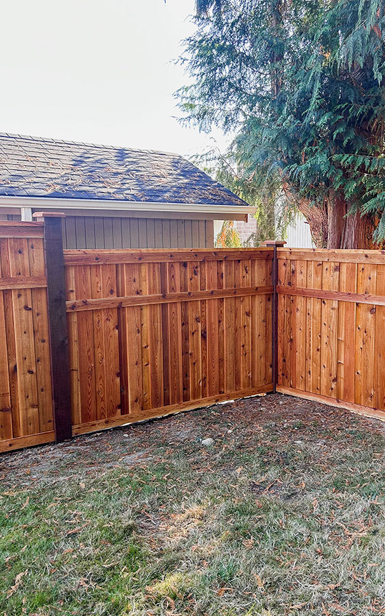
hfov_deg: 37.8
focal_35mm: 33
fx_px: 554
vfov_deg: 58.1
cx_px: 264
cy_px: 315
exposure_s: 1/200
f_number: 1.5
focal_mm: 5.7
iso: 40
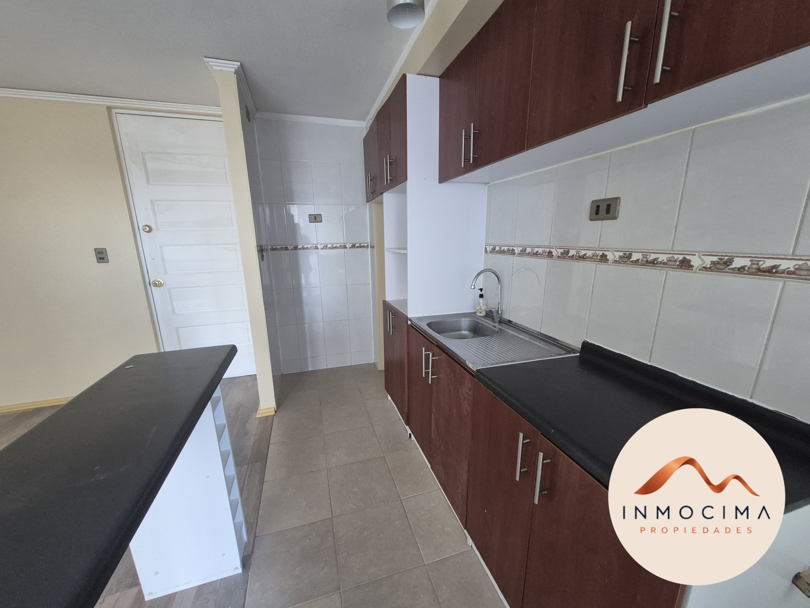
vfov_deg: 89.9
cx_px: 405
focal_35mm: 13
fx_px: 304
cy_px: 304
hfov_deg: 106.2
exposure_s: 1/50
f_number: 2.2
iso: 320
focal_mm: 1.74
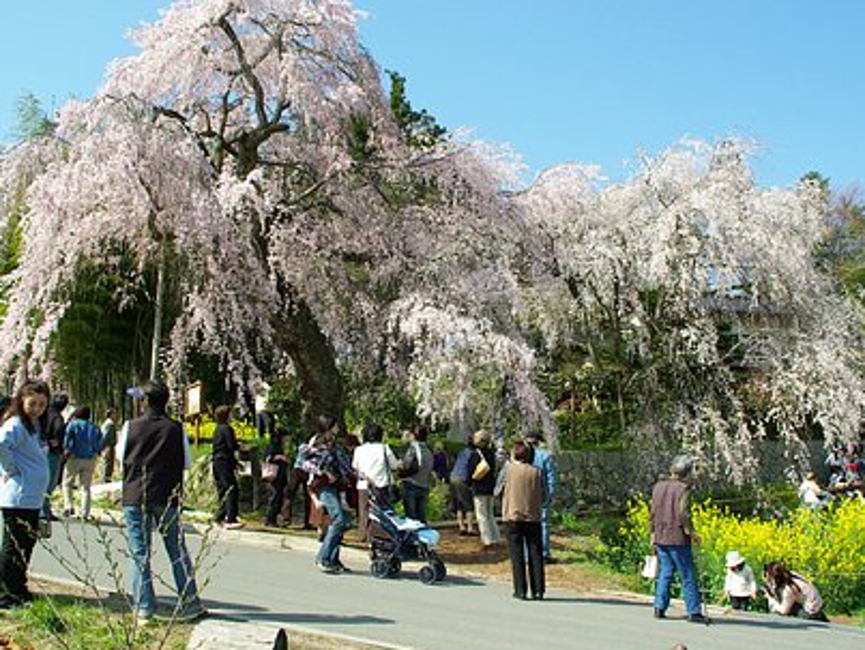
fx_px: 825
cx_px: 412
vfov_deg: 43.0
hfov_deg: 55.3
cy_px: 321
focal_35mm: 33
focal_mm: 18
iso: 280
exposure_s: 1/500
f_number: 8
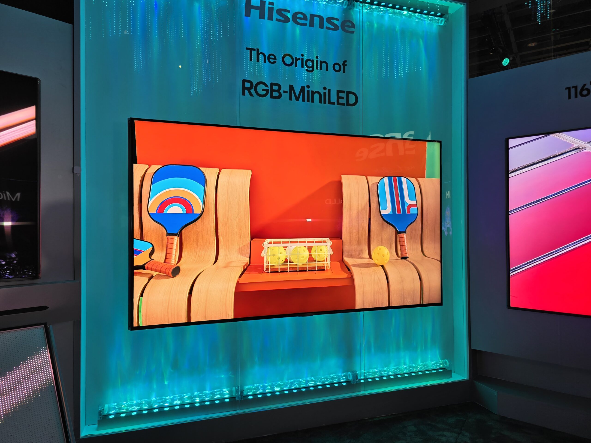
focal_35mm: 23
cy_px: 222
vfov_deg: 58.9
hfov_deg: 73.9
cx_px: 296
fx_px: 393
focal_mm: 6.3
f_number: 1.7
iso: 16
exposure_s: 1/53
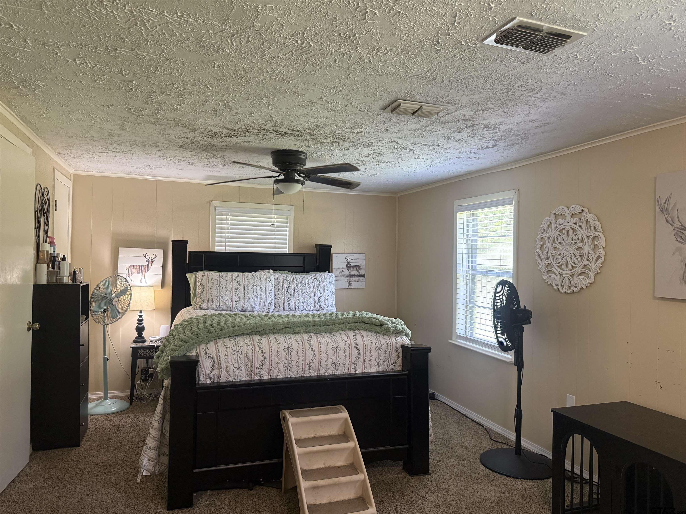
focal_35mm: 24
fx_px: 476
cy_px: 257
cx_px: 343
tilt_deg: +0.2
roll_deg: -1.5
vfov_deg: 56.8
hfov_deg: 71.6
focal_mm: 6.76
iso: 400
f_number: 1.78
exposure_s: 1/120
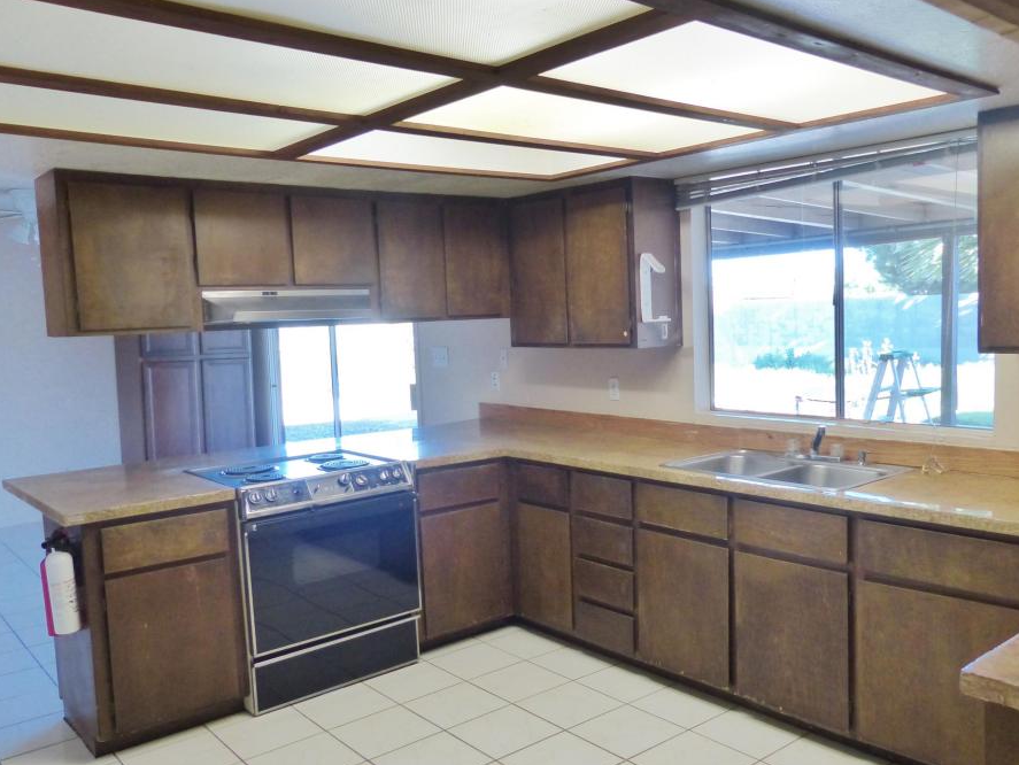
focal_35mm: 30
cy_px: 401
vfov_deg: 46.8
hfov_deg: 59.8
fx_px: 883
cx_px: 564
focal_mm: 4.5
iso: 320
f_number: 2.8
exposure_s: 1/100
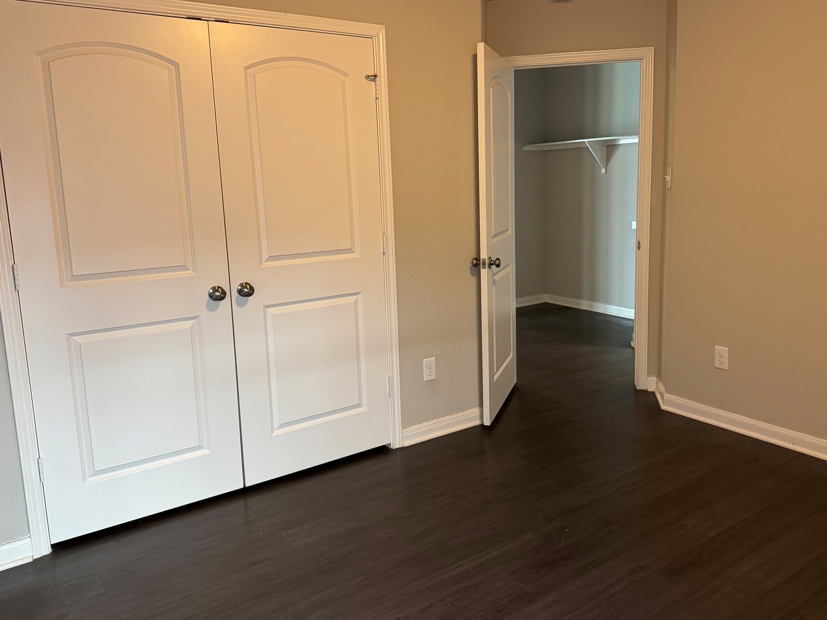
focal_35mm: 27
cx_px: 443
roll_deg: +1.4
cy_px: 282
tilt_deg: -9.1
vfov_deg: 51.3
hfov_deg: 65.2
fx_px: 645
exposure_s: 1/60
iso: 500
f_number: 1.78
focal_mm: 6.76
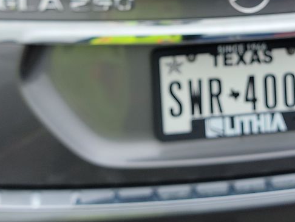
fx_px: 674
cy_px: 15
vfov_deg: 18.3
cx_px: 197
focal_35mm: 79
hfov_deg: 24.6
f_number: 1.8
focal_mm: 6.7
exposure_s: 1/140
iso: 50
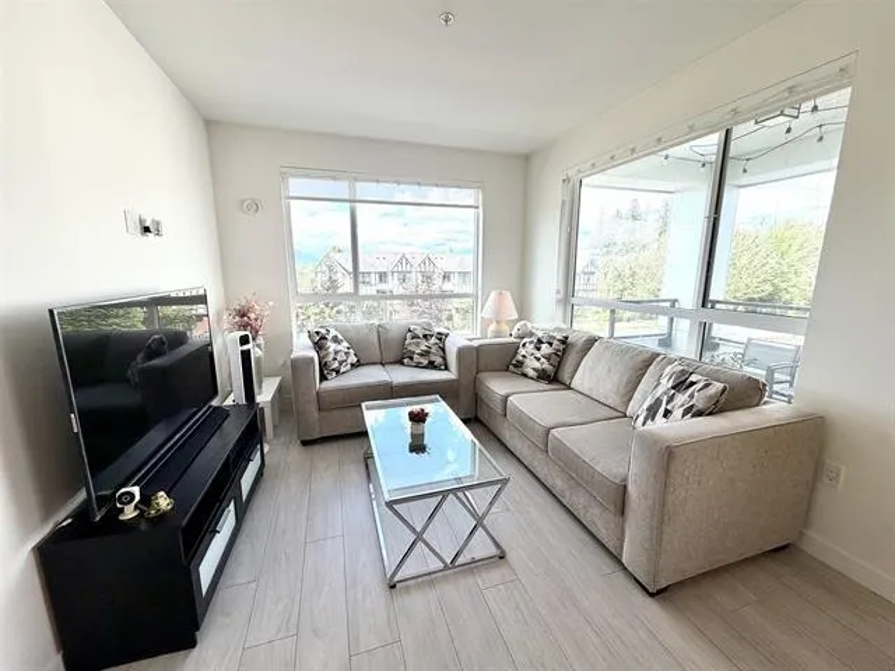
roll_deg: +0.5
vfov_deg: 85.7
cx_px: 448
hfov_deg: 102.1
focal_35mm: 14
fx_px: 362
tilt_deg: -10.6
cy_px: 336
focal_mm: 2.22
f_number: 2.2
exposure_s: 1/212
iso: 50
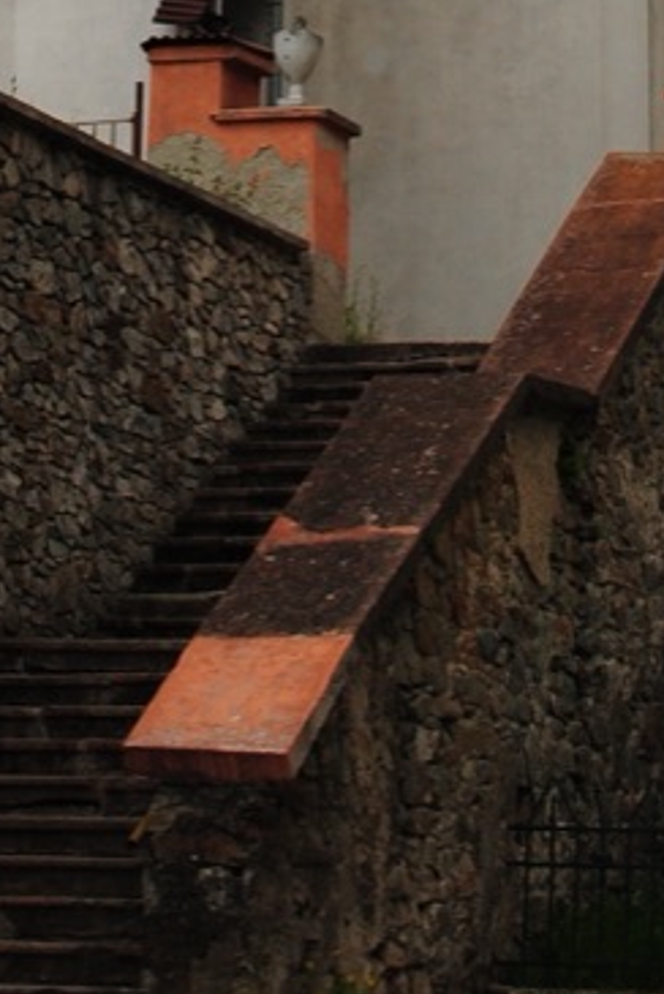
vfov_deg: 14.0
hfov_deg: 10.0
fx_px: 3810
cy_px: -428
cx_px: 293
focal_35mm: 138
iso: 200
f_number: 9
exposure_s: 1/320
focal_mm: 24
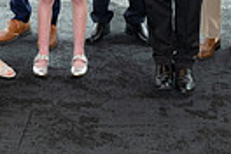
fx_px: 930
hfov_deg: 14.0
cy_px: -183
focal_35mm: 145
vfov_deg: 8.8
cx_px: 30
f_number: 5.6
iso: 640
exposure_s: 1/200
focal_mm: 33
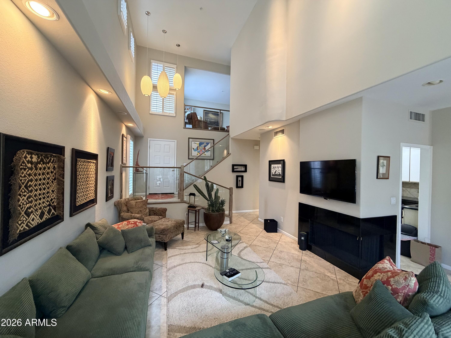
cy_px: 169
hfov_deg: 102.1
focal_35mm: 14
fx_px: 182
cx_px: 226
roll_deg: +0.0
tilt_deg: +1.0
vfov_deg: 85.7
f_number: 2.2
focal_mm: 2.22
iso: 320
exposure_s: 1/60
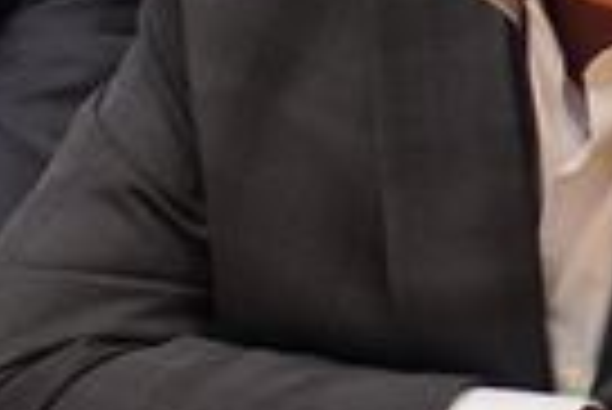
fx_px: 5258
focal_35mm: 309
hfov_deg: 6.6
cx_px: -225
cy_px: -232
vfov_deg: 4.4
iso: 2500
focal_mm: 35
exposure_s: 1/60
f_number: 4
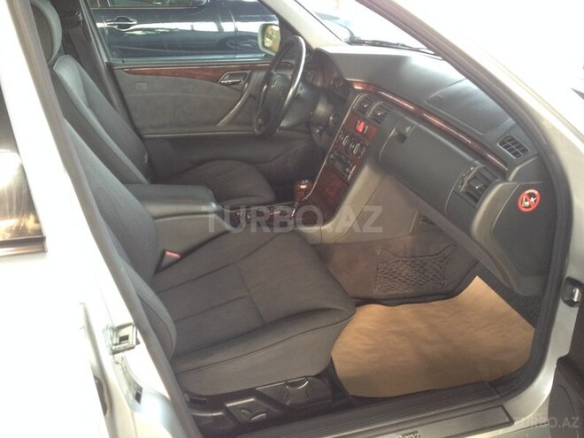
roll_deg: +0.0
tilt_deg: -26.8
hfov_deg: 52.6
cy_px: 219
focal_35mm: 35
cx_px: 292
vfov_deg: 40.7
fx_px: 590
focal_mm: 4.28
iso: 100
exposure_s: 1/20
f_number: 2.4
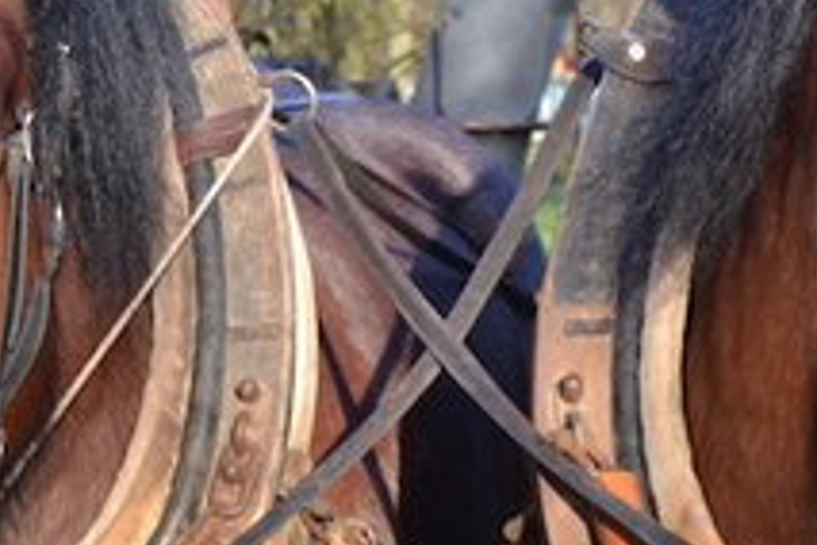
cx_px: 549
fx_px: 3449
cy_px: 257
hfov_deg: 13.5
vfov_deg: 9.0
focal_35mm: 152
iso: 110
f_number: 5.6
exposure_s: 1/125
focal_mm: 30
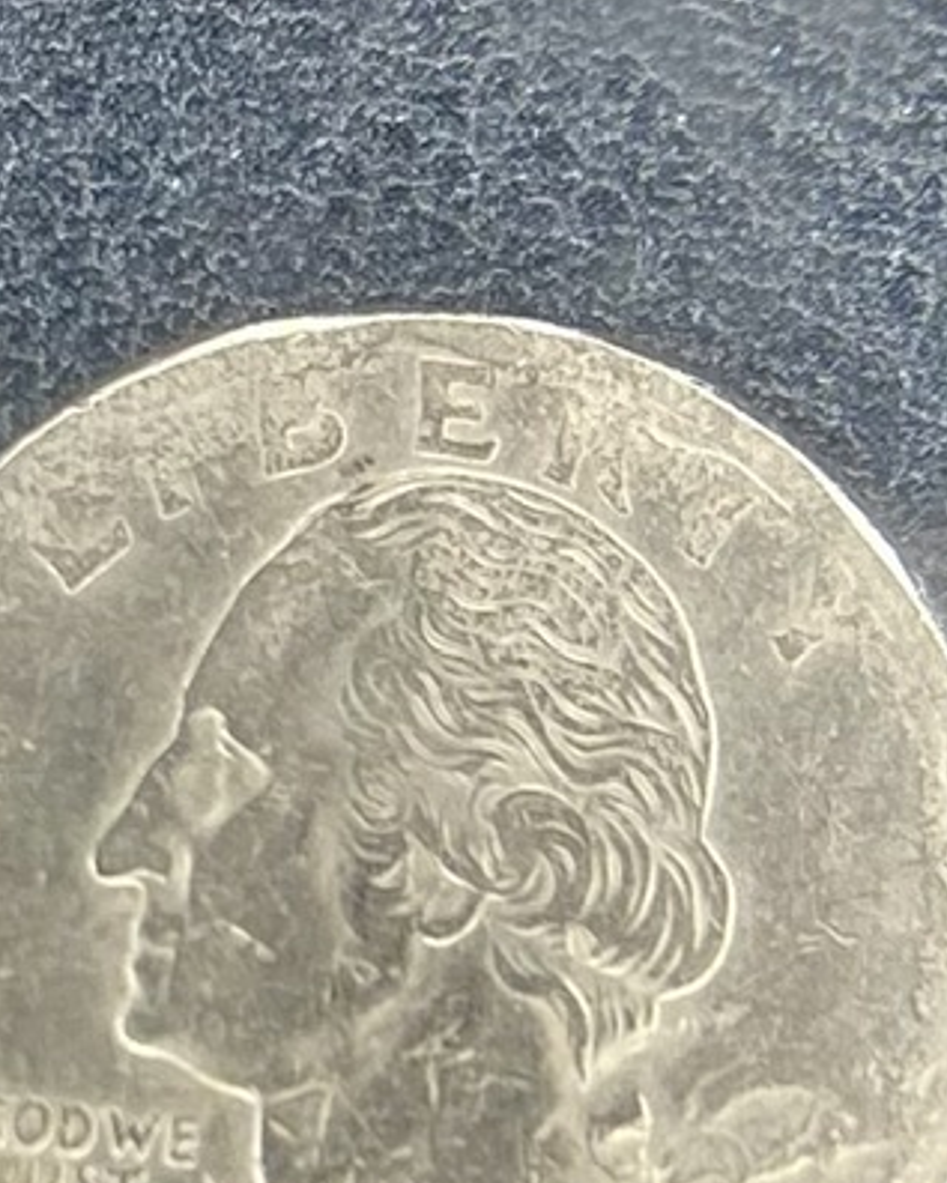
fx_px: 1436
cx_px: 427
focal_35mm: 41
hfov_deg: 36.5
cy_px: 845
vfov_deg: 43.7
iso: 40
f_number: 1.8
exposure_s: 1/120
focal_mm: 4.25
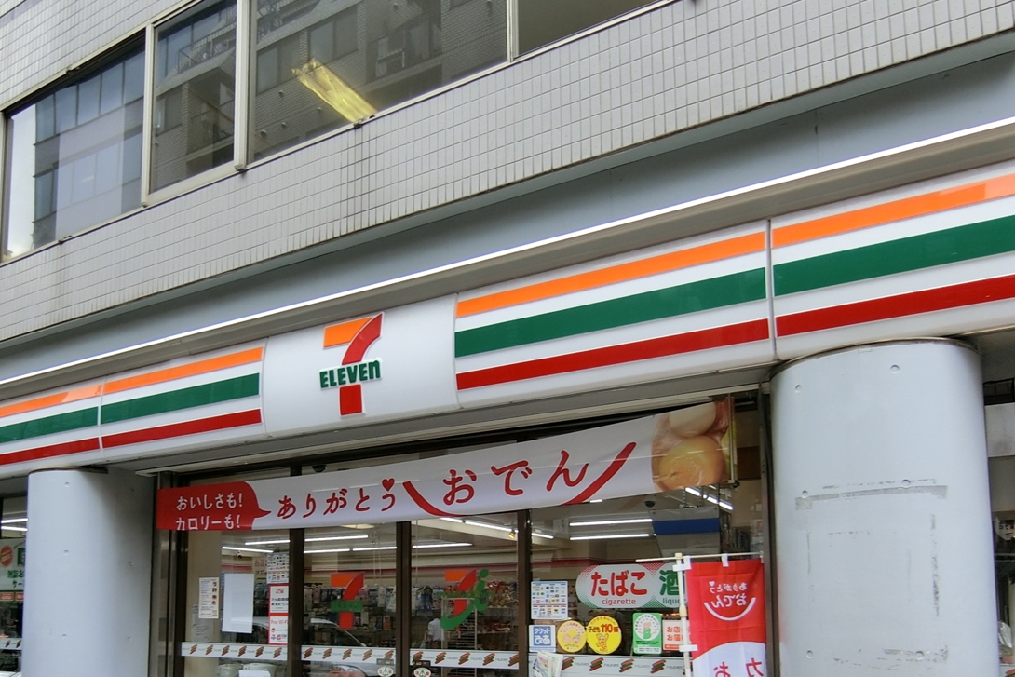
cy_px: 550
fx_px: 818
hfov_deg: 63.5
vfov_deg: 42.7
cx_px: 464
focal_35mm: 29
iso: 80
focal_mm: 4.06
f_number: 2.7
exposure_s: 1/160
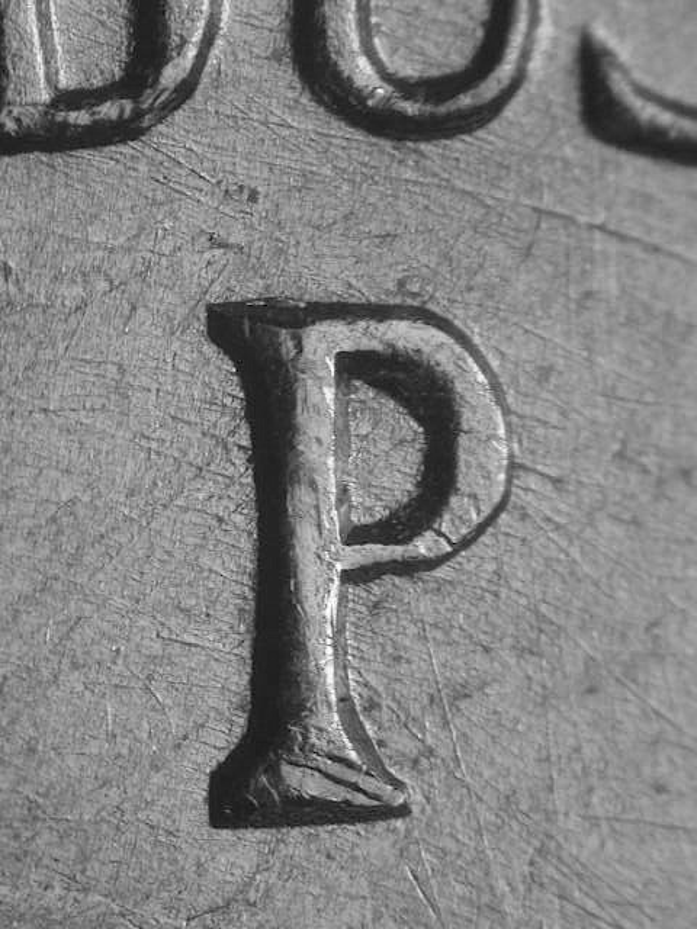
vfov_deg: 14.9
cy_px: 464
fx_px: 3544
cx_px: 348
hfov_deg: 11.2
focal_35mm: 132
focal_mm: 27.3
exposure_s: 1/19.7
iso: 100
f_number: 4.6
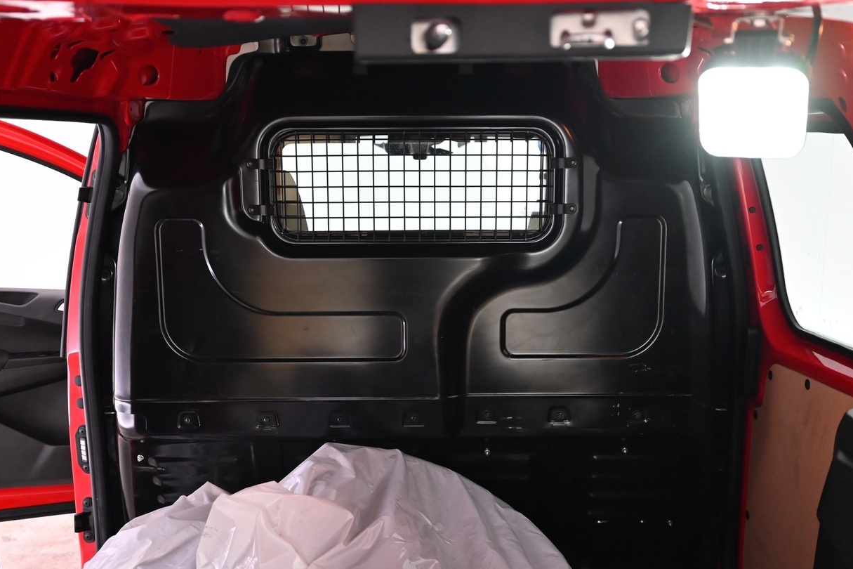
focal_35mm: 41
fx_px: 963
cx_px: 437
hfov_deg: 47.7
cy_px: 312
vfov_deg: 32.9
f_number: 4.8
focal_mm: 30.5
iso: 3200
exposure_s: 1/80
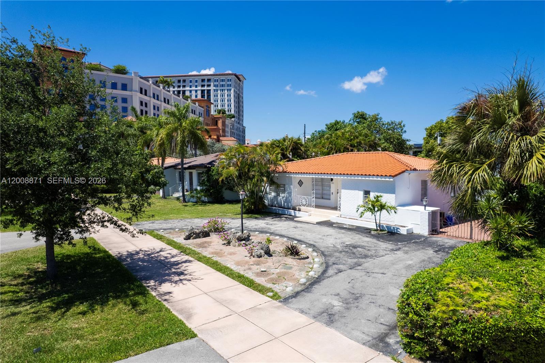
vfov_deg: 57.2
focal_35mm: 22
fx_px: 333
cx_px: 272
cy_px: 182
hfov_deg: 78.6
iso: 120
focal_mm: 8.38
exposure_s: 1/2500
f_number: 2.8
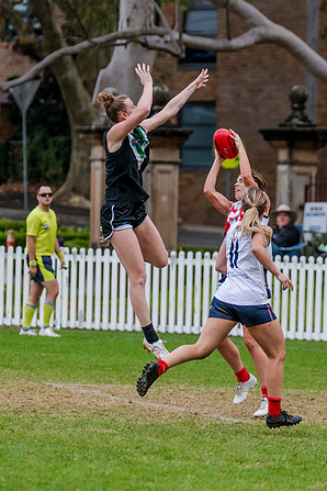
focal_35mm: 427
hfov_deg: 3.2
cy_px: 237
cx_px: 280
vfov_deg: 4.8
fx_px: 5817
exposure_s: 1/1600
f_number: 5
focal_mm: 240
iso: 800
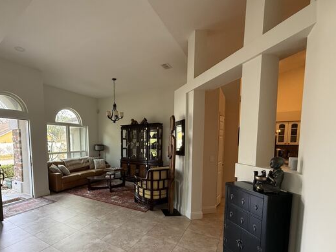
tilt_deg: -6.3
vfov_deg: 70.4
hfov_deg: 86.4
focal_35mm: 18
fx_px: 175
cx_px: 130
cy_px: 157
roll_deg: -0.2
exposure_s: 1/99
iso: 250
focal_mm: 2.22
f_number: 2.2
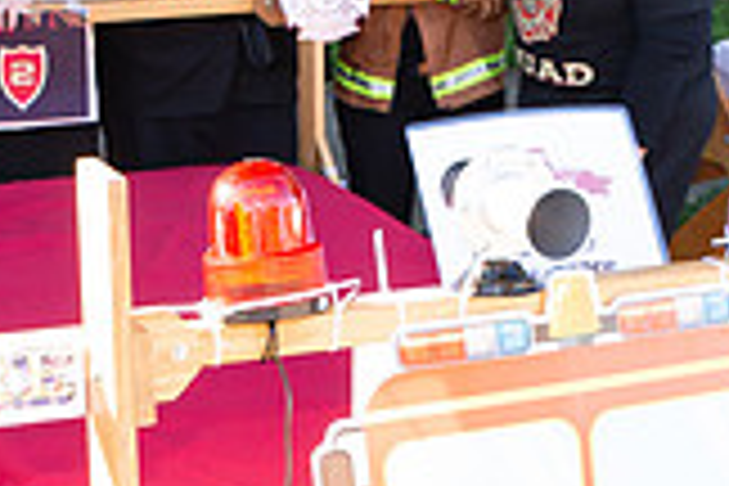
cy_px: 560
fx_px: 2106
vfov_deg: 12.9
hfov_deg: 19.6
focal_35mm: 104
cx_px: 367
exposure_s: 1/200
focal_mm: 24
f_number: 5.6
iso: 640
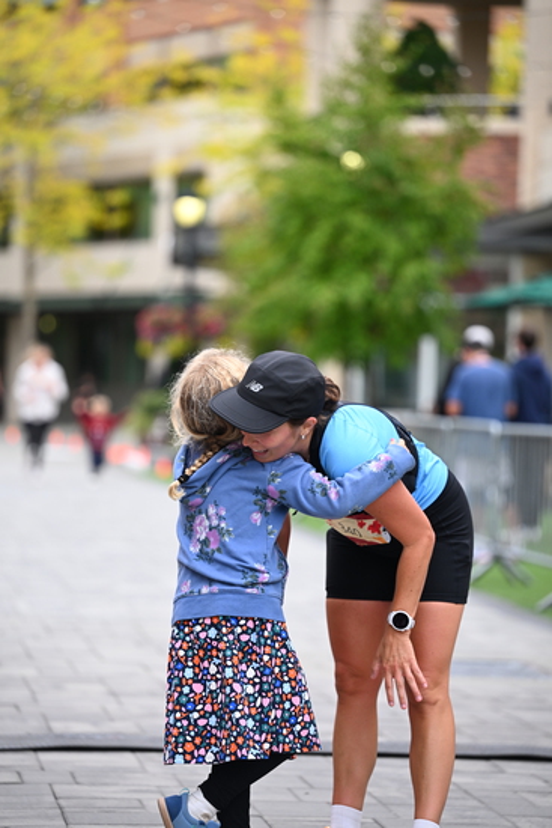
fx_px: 3103
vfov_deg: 15.2
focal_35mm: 135
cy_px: 414
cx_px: 276
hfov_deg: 10.2
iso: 640
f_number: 2.8
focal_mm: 135
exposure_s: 1/1600
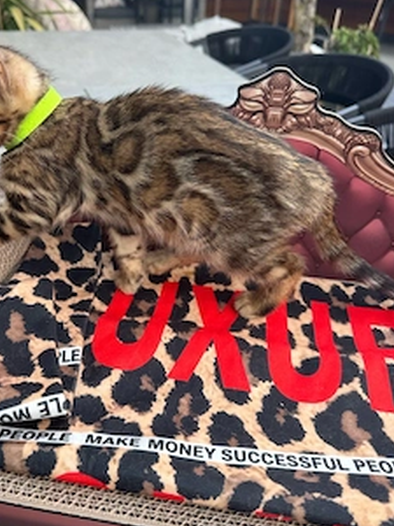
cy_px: 247
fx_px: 486
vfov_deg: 56.8
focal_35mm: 32
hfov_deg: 44.0
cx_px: 161
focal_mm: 6.76
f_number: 1.78
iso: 80
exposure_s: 1/315
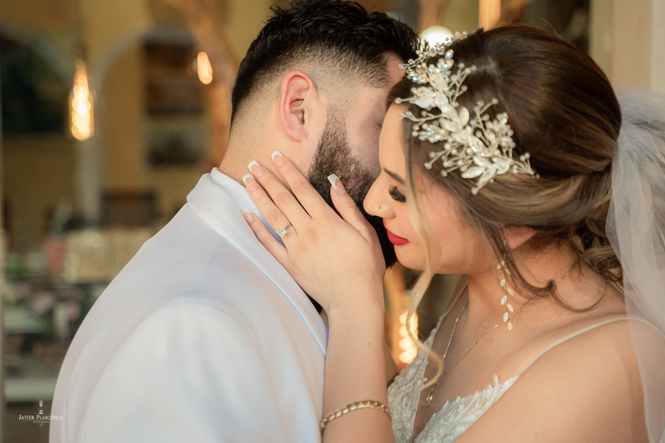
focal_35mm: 57
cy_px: 222
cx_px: 332
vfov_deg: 23.8
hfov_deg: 35.1
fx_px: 1053
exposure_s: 1/400
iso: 250
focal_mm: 57
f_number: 2.8
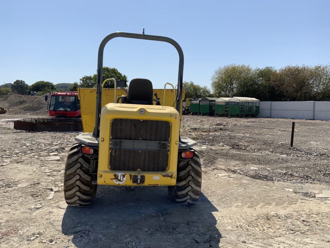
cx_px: 165
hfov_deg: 61.7
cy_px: 124
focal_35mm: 29
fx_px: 276
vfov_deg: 48.2
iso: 20
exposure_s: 1/3322
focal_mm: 3
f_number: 1.8
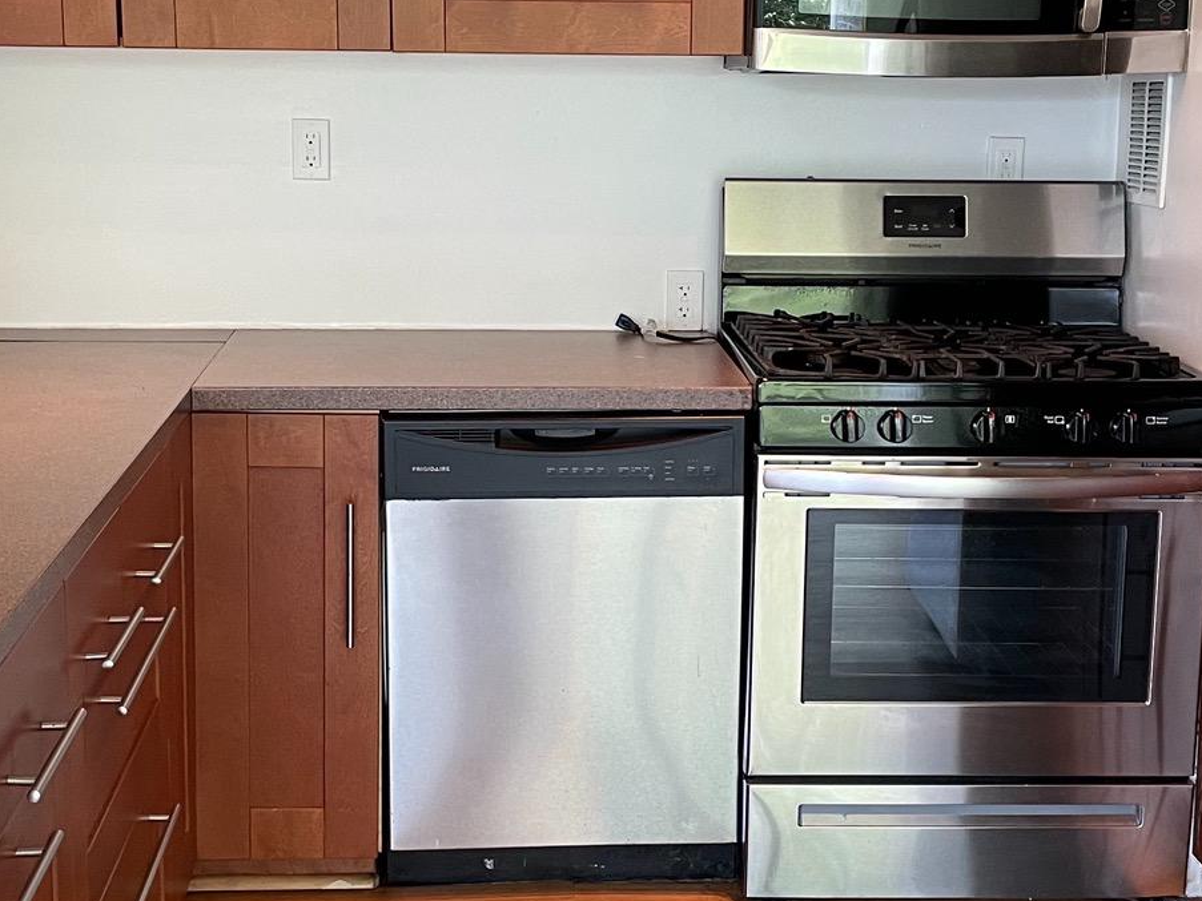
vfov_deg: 24.8
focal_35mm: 59
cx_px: 634
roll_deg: -1.0
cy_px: 441
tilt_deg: -9.9
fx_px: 2048
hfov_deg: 32.7
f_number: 1.6
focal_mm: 4.2
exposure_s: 1/60
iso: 100
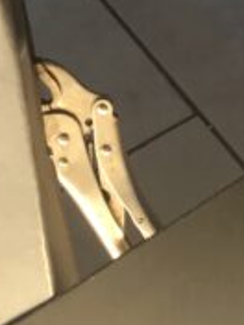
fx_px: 1588
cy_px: -364
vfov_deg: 10.6
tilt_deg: -31.2
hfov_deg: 8.7
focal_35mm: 169
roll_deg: +3.5
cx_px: 301
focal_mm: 4.15
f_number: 2.2
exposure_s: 1/100
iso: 40
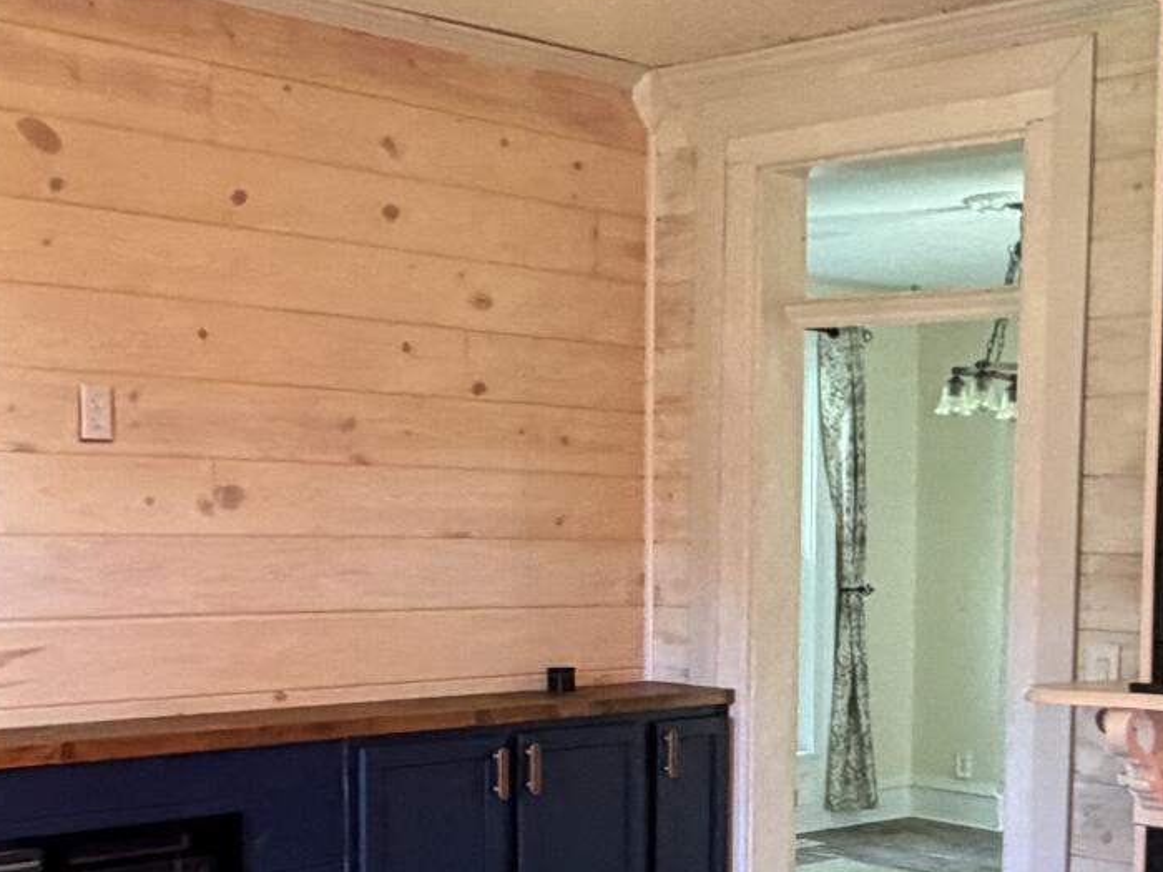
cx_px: 691
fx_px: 2016
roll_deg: -0.6
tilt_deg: -6.2
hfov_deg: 32.1
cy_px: 681
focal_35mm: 60
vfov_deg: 24.1
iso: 400
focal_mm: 2.22
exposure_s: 1/60
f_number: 2.2
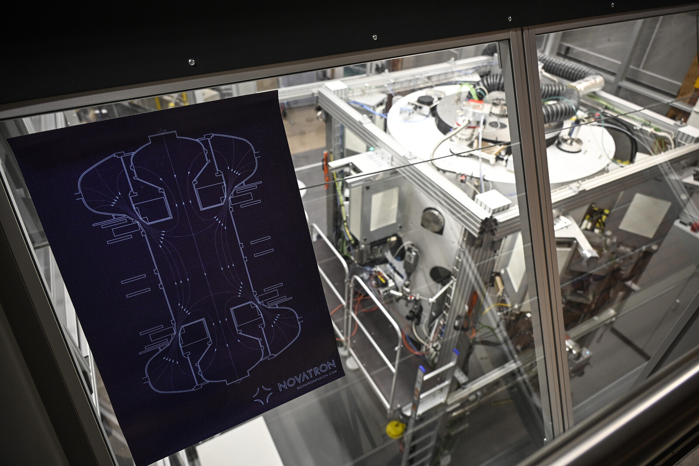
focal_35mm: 24
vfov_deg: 53.1
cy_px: 233
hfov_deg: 73.7
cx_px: 350
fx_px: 466
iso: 1000
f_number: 4
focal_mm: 24
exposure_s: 1/100
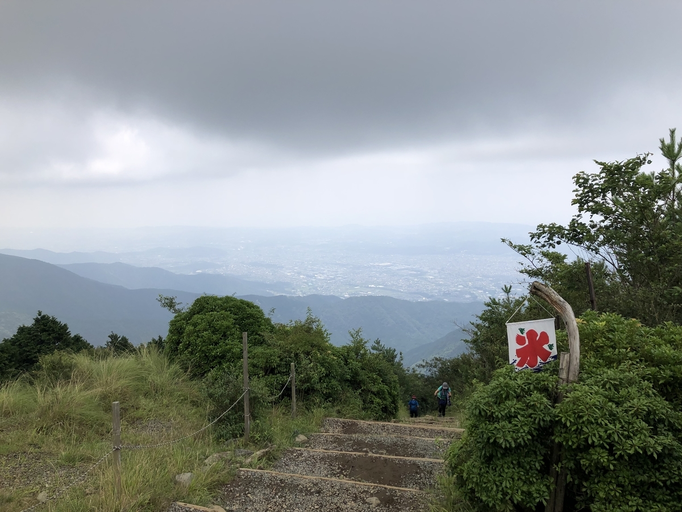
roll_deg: +1.5
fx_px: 552
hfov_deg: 63.4
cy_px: 256
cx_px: 341
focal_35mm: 28
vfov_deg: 49.7
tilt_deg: -7.7
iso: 25
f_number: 1.8
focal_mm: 3.99
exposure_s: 1/2558
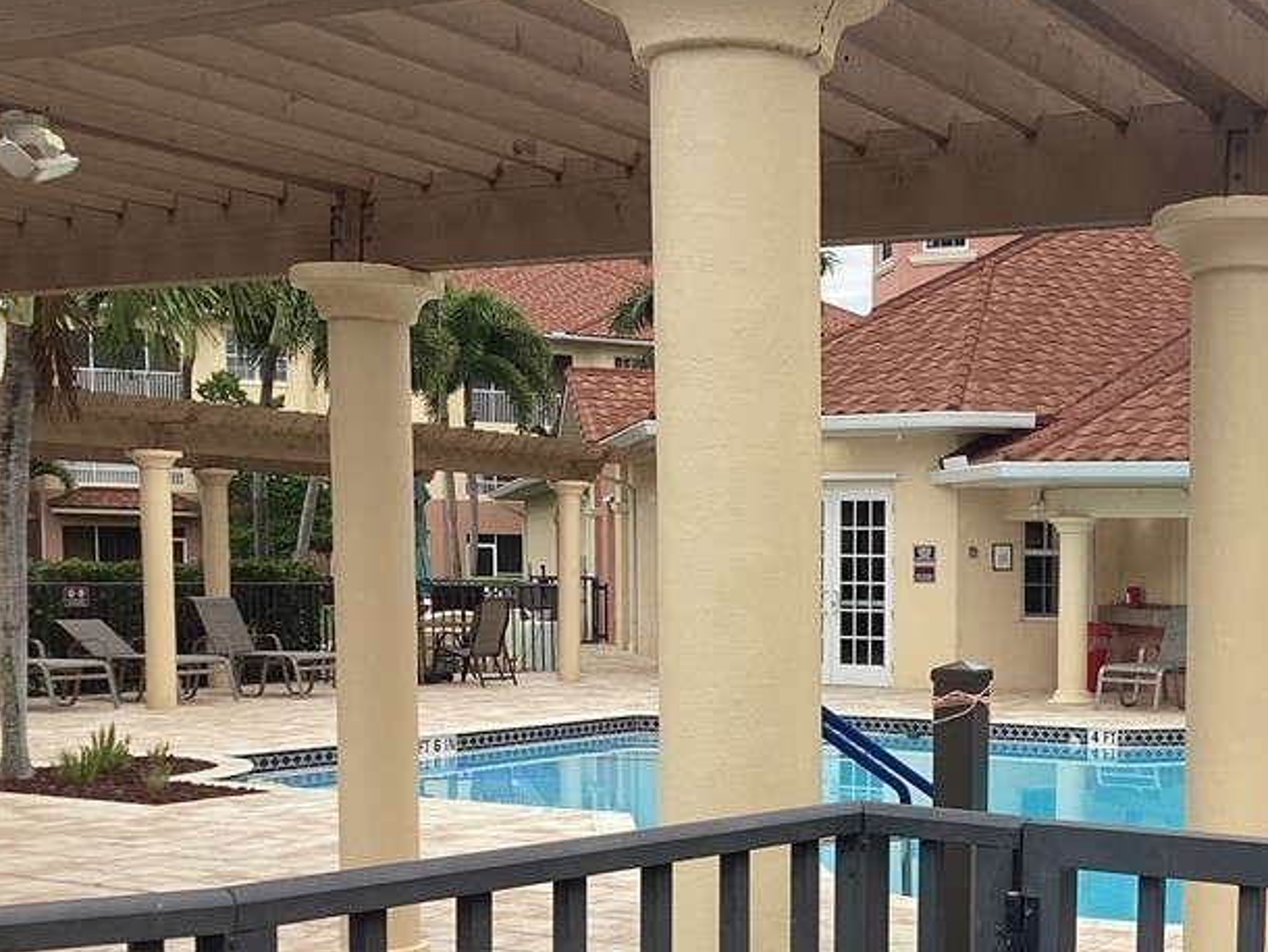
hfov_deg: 35.4
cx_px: 1046
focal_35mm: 52
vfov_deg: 27.6
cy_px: 738
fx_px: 1906
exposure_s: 1/120
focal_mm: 3.3
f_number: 2.4
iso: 25
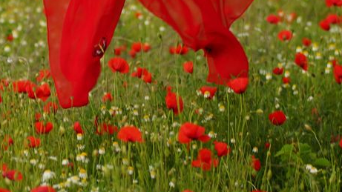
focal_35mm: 276
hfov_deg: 7.8
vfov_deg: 4.4
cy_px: -2
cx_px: 88
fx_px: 2502
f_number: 2.8
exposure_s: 1/125
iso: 100
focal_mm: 90
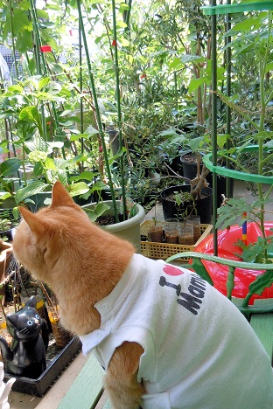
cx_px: 159
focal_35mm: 40
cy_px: 218
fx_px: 455
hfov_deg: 33.3
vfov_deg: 48.4
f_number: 3.5
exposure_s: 1/125
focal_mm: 5.4
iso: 250
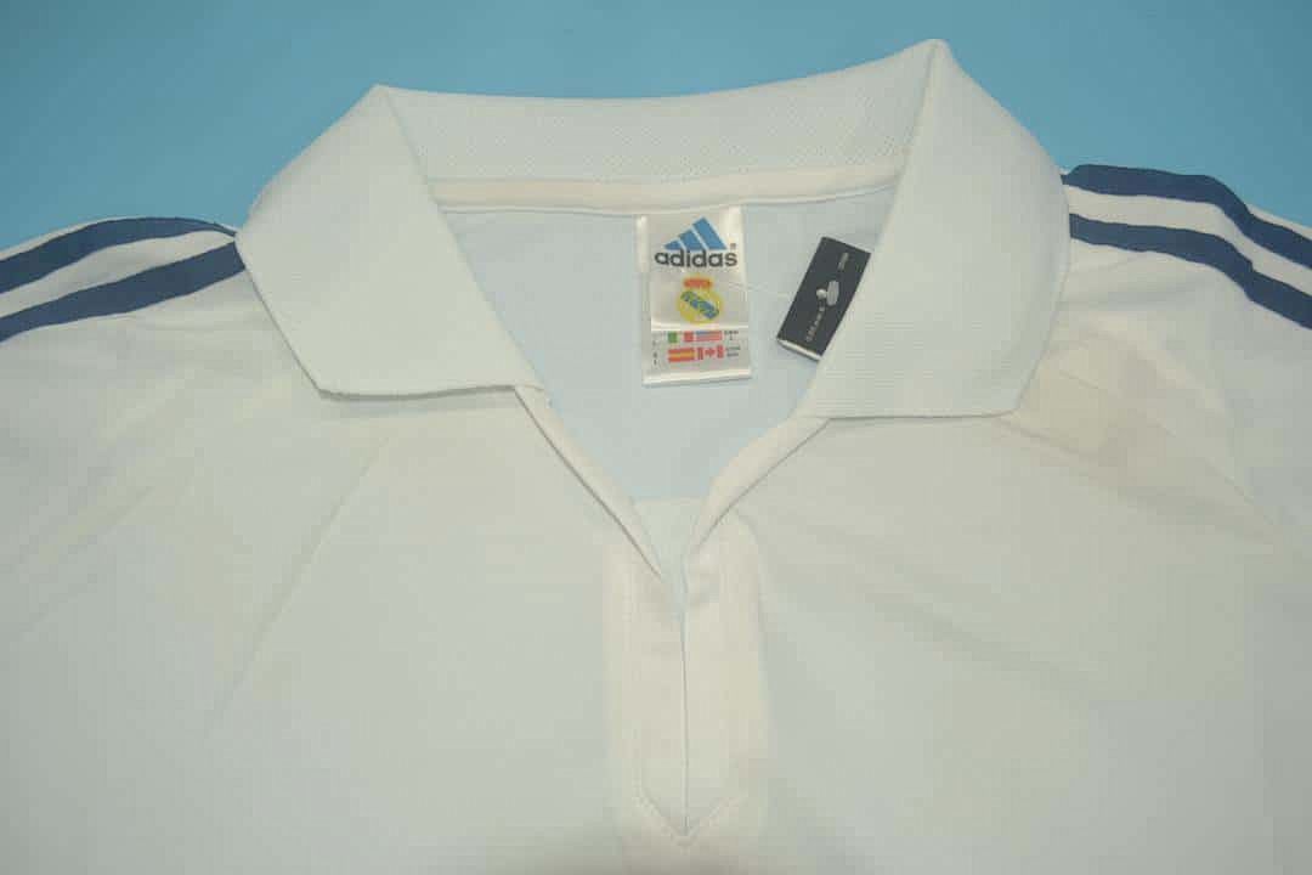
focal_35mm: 30
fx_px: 1093
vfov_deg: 43.6
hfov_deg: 61.9
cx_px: 656
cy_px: 438
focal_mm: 20
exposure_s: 1/200
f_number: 5
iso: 200
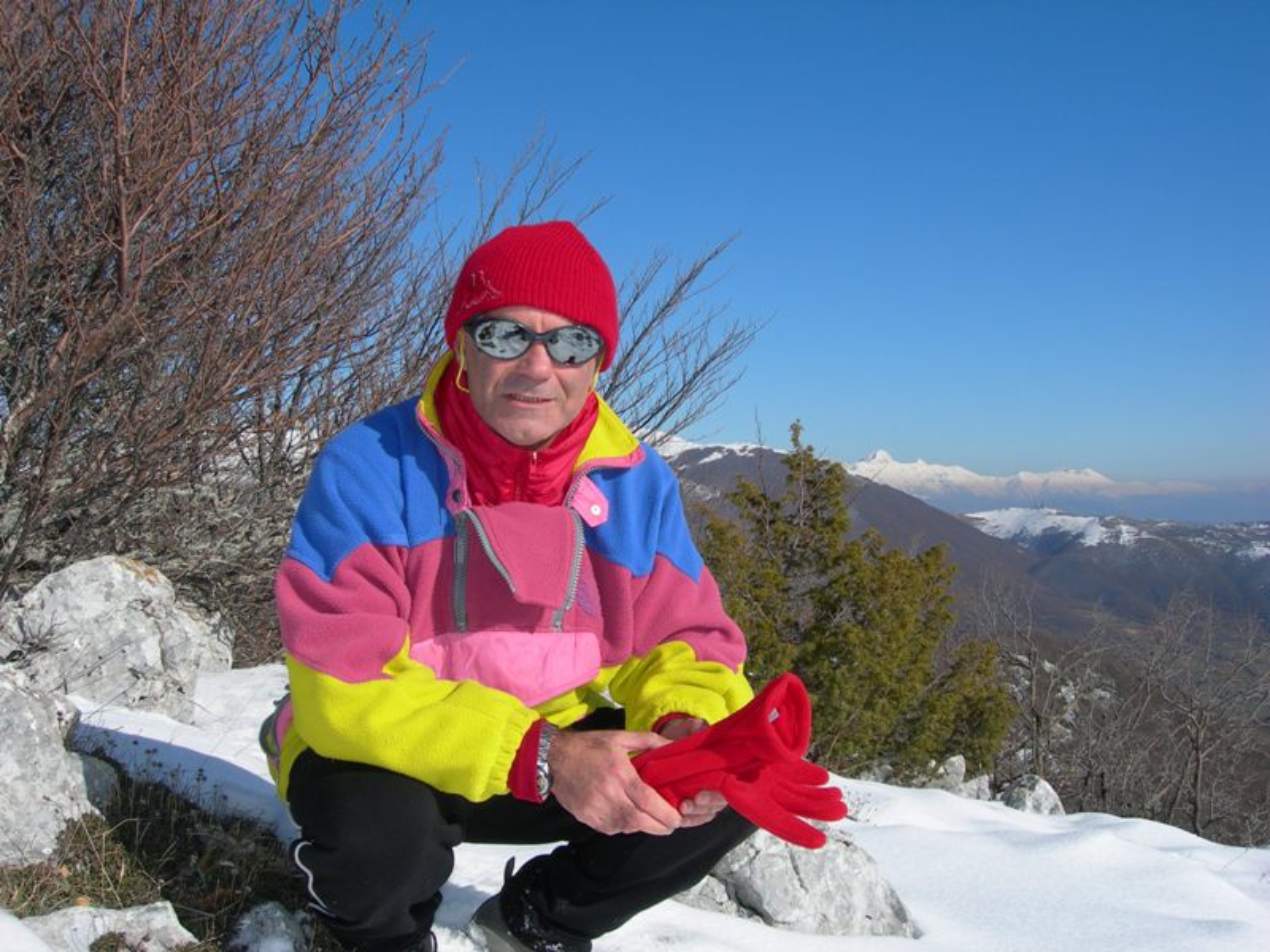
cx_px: 635
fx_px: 1394
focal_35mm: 38
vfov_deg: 37.7
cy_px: 476
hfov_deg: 49.0
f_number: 4.8
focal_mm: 7.8
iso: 50
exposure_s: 1/850
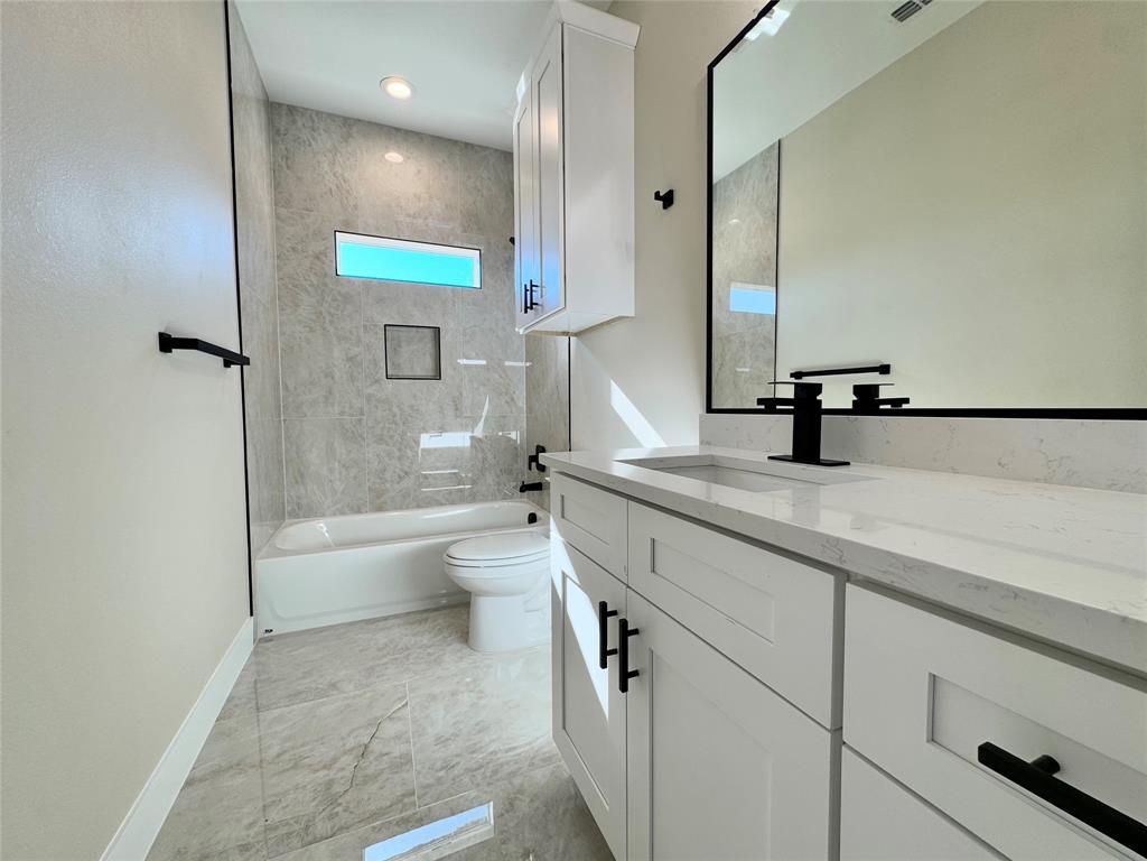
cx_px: 574
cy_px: 430
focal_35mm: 14
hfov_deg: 102.1
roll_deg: +0.3
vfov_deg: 85.7
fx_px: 464
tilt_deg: -4.2
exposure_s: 1/123
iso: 40
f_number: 2.2
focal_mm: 2.22
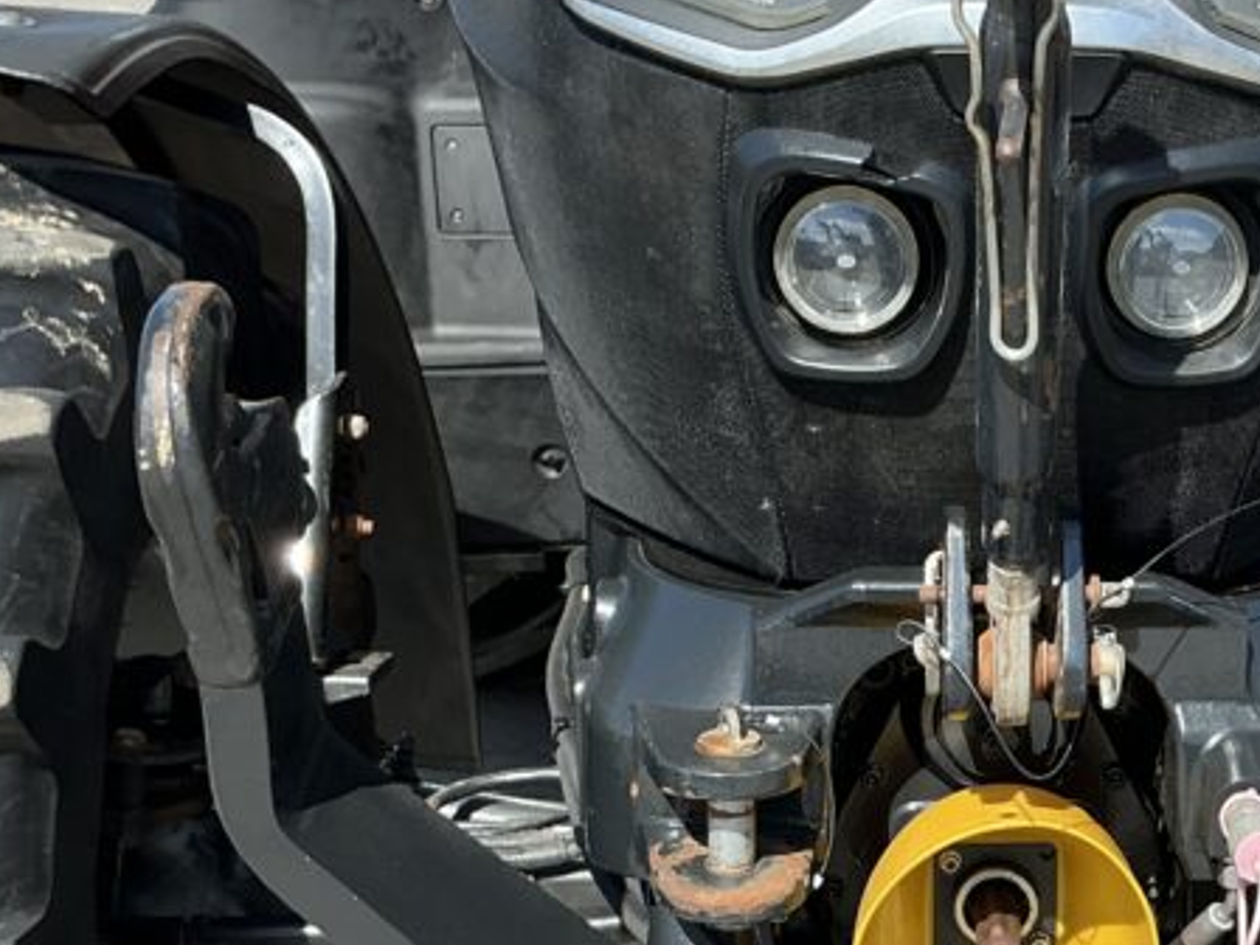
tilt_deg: -20.8
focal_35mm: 64
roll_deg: -1.1
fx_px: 2330
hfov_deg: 29.4
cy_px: 810
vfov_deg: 22.5
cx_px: 1055
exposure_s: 1/709
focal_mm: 3
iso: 25
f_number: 1.8
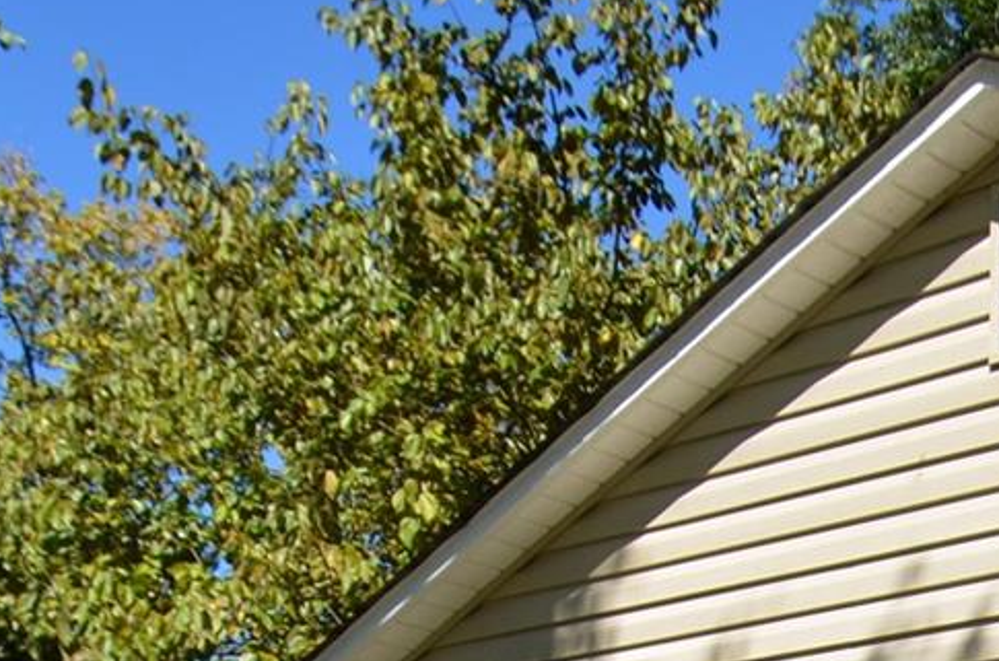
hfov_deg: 25.3
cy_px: 1271
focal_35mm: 76
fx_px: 2104
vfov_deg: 15.0
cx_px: 1011
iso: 100
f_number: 8
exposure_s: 1/250
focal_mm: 12
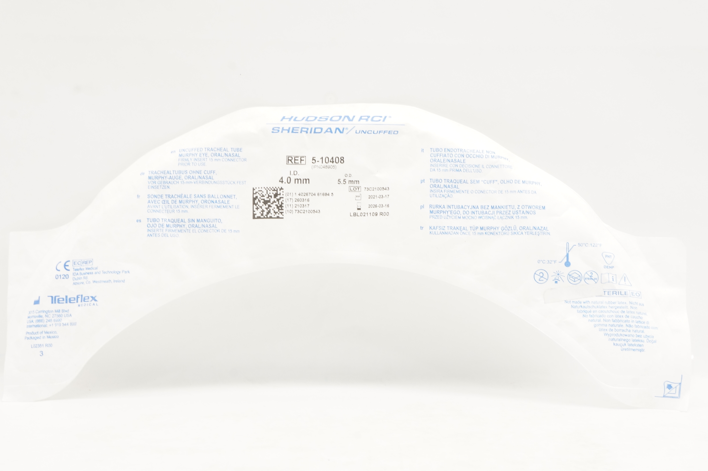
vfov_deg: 16.5
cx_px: 354
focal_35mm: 82
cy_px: 236
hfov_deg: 24.6
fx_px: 1621
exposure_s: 1/20
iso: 800
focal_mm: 55
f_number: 13
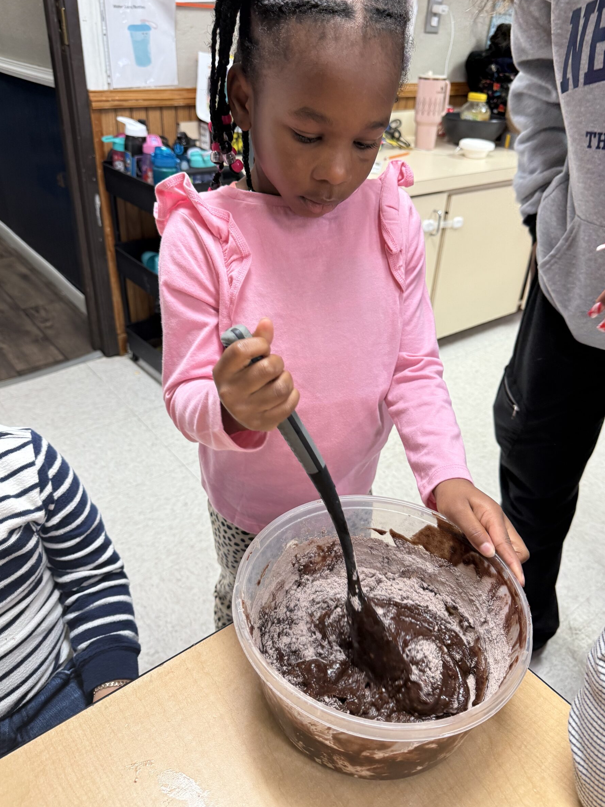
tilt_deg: -30.1
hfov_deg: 53.1
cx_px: 310
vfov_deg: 67.2
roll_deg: -3.1
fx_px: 606
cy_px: 378
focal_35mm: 26
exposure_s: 1/60
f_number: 1.78
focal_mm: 6.76
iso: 160
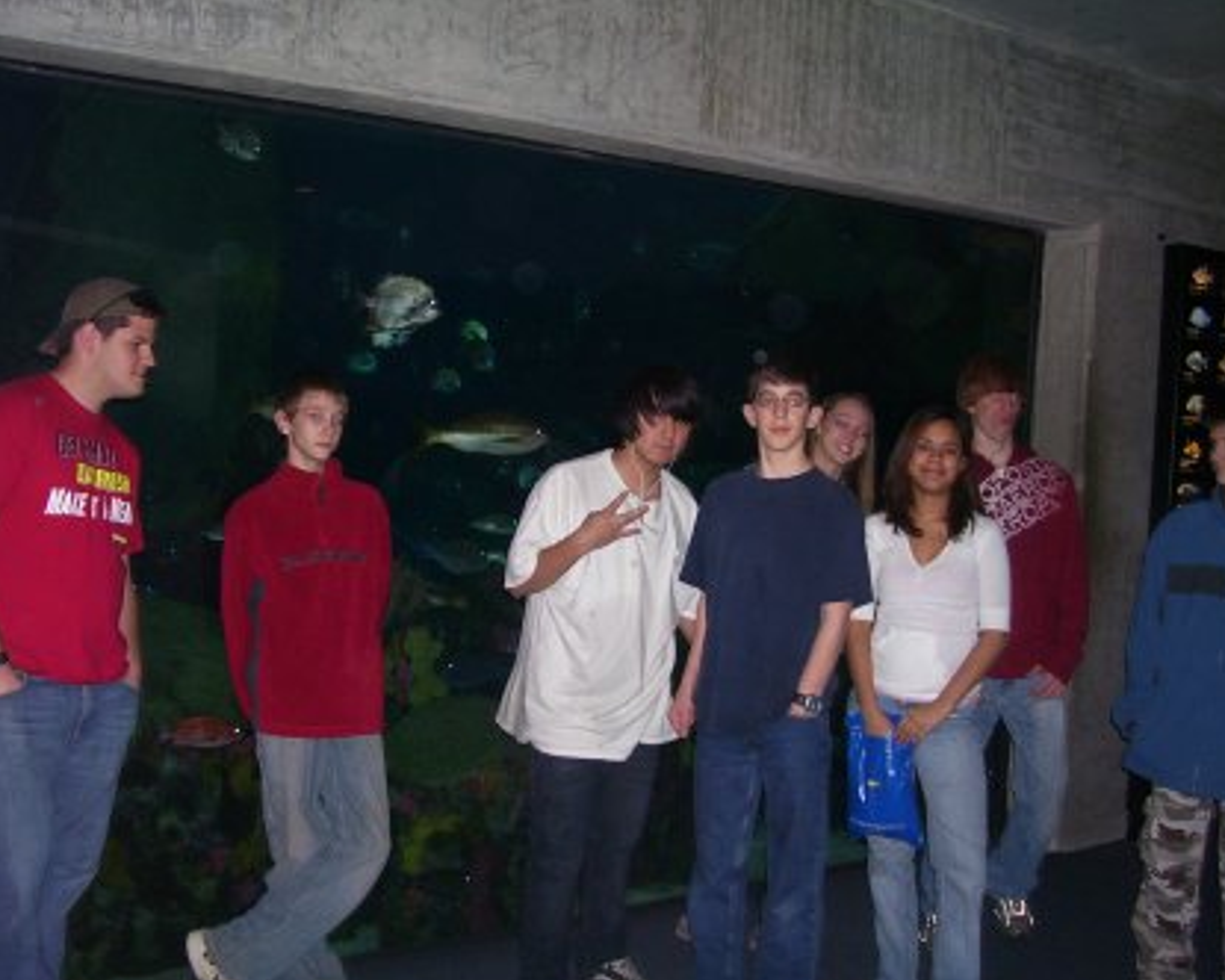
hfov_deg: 50.3
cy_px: 487
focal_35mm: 36
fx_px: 1305
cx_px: 605
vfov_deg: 41.2
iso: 125
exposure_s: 1/60
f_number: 2.7
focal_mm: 5.6
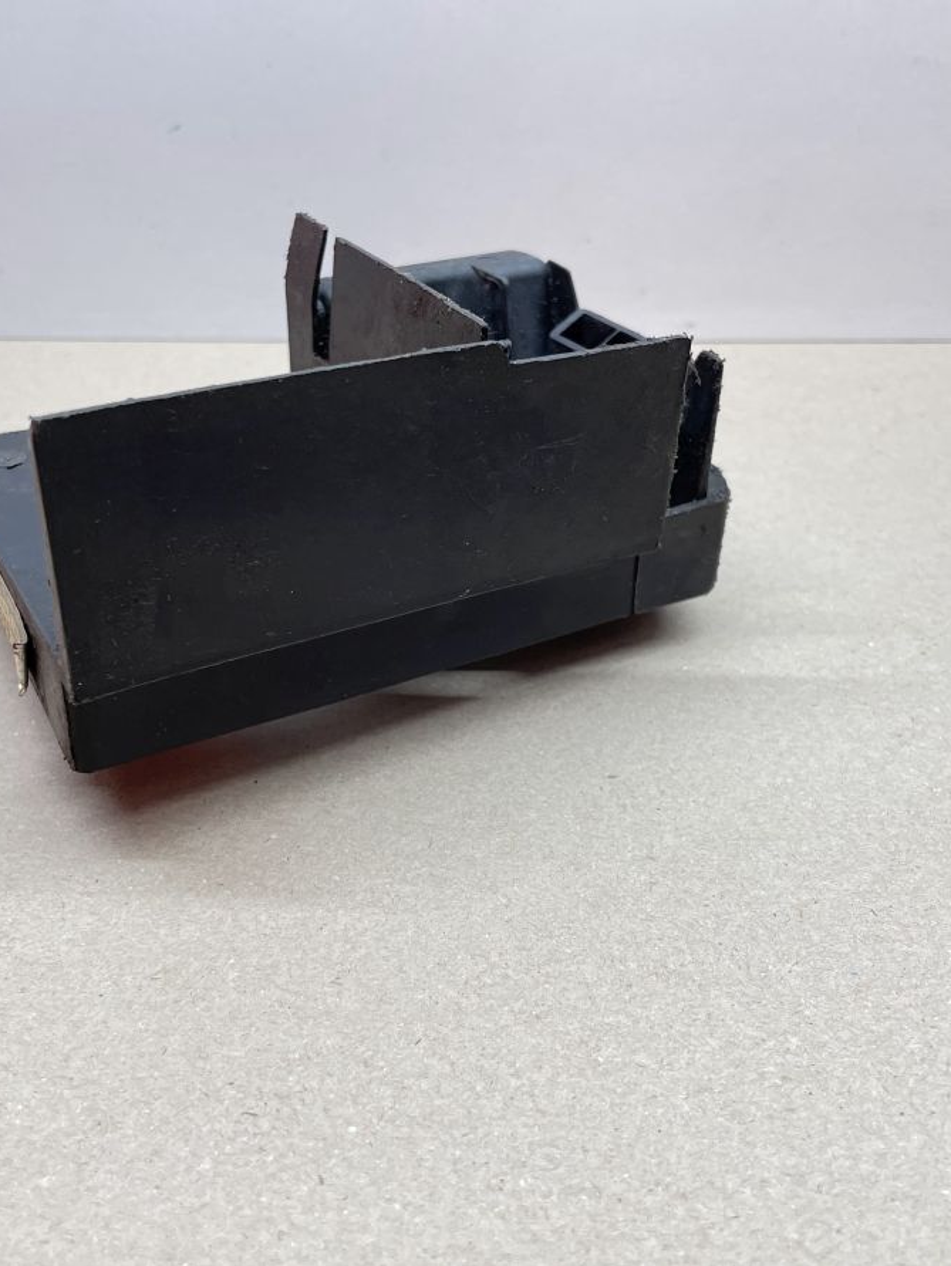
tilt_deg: -32.1
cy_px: 628
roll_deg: +1.5
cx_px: 451
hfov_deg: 40.7
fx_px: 1281
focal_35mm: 35
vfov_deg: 52.6
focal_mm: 4.2
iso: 80
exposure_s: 1/100
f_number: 1.6
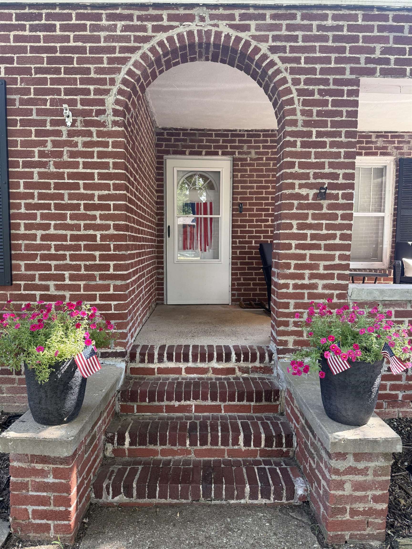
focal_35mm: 24
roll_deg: -0.9
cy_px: 274
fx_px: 381
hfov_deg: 56.8
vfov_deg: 71.6
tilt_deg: -3.0
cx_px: 206
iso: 100
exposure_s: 1/187
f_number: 1.78
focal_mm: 6.76
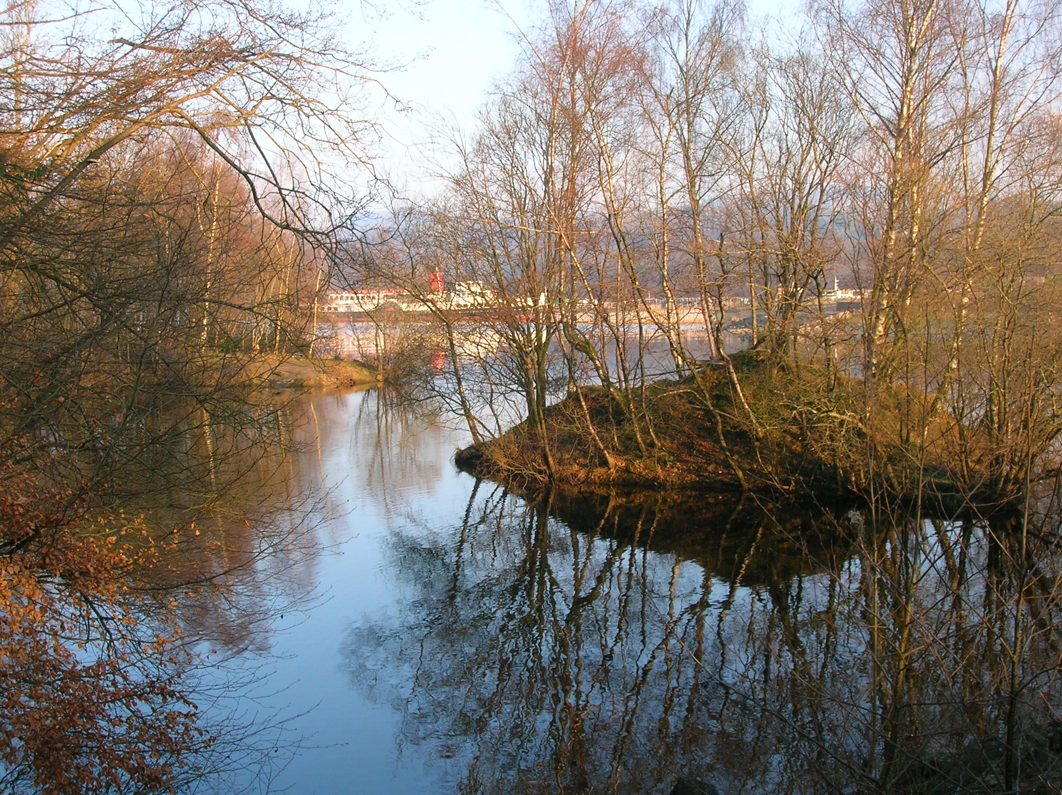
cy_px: 398
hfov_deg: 41.3
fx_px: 1410
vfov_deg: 31.5
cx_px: 531
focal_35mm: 46
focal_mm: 7.7
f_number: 5.4
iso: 50
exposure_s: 1/50.5
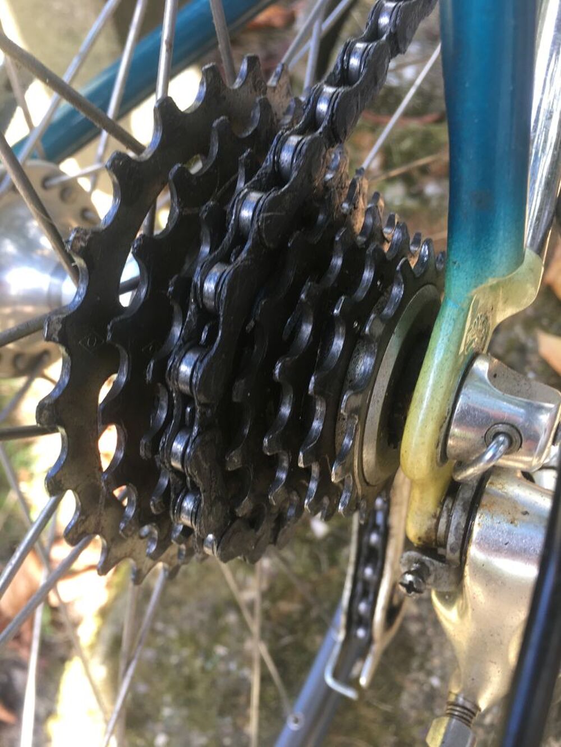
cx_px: 280
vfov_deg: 61.7
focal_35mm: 29
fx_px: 627
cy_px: 374
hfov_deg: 48.2
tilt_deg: -70.0
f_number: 2.2
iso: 25
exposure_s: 1/50
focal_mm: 4.15
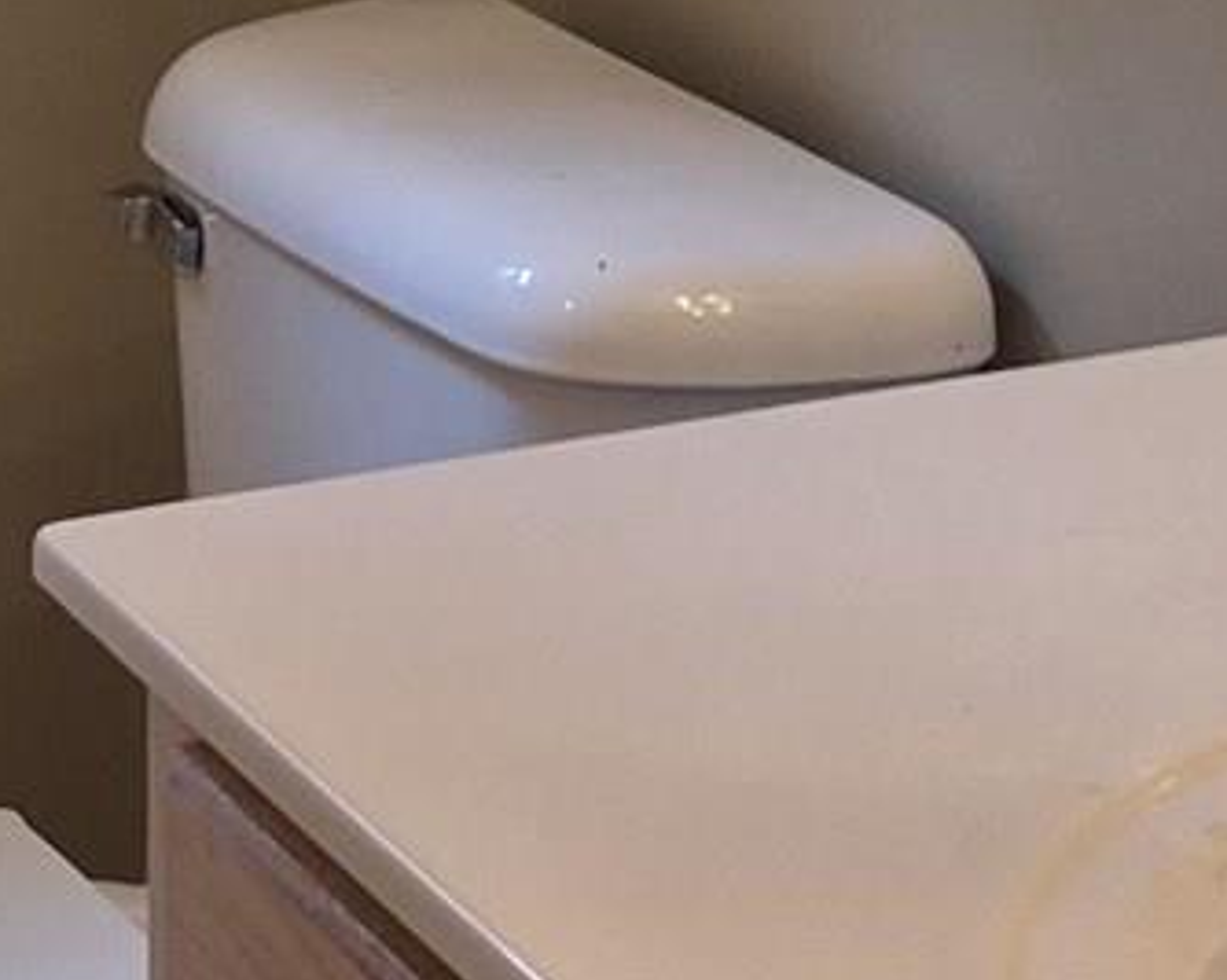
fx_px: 5627
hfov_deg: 12.4
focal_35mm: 155
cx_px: 918
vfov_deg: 9.5
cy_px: -716
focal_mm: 5.4
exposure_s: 1/120
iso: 125
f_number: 1.8
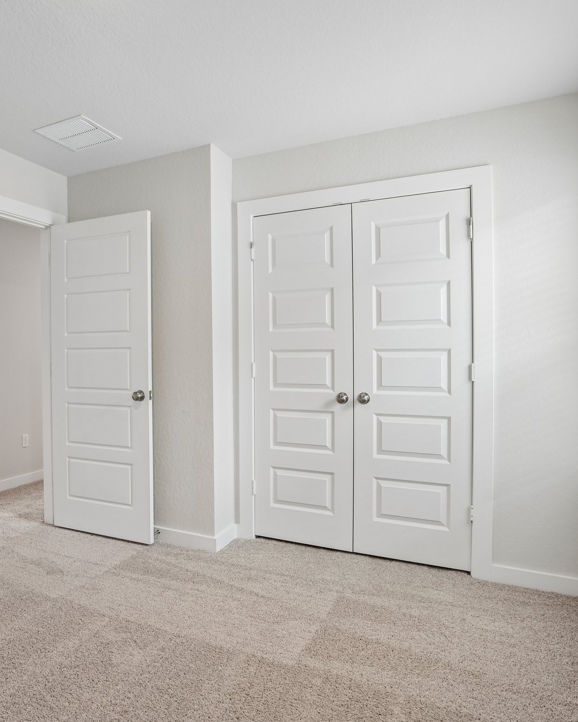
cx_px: 186
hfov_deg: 59.3
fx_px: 492
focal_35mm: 23
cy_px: 360
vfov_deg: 72.6
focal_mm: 16
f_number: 8
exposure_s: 1/20
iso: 400
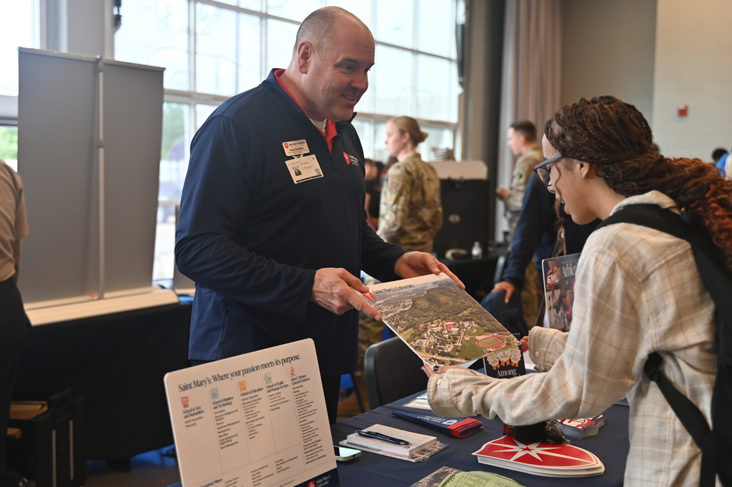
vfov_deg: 31.1
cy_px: 244
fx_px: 874
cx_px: 366
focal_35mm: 43
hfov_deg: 45.5
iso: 400
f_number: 2.8
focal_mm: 43
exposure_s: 1/200
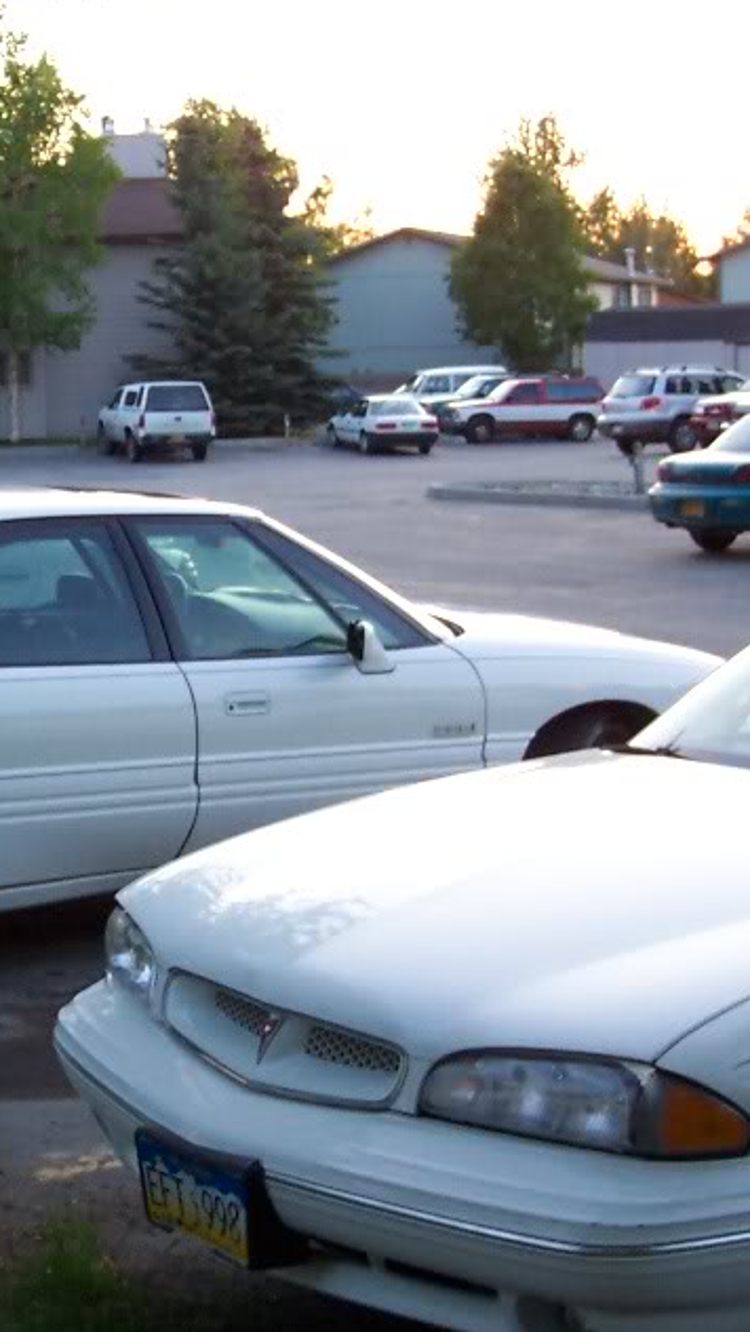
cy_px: 733
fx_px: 2402
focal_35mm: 68
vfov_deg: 31.0
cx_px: 105
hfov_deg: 17.5
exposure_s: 1/60
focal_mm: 8
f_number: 2.8
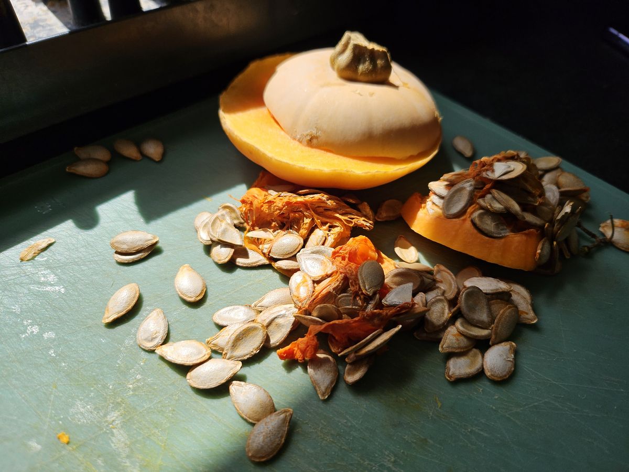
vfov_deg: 56.8
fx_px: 436
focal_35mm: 24
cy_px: 236
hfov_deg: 71.6
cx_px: 314
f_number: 1.8
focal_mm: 5
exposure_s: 1/2961
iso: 50
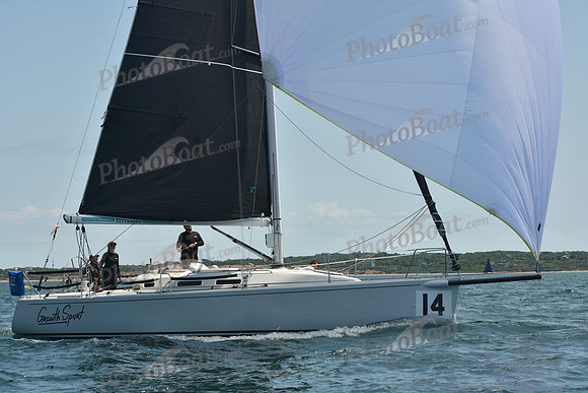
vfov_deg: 17.1
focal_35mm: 80
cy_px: 196
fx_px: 1307
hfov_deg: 25.4
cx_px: 294
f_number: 9
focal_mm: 80
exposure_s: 1/640
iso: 320
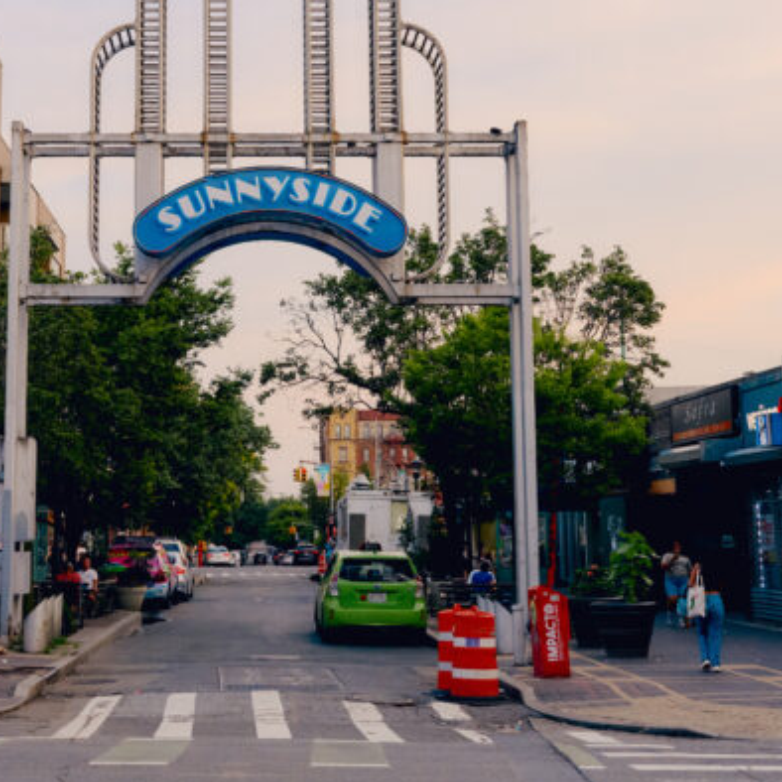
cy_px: 249
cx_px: 226
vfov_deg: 26.7
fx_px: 1636
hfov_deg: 26.6
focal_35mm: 64
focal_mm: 29
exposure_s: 1/800
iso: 640
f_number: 4.5
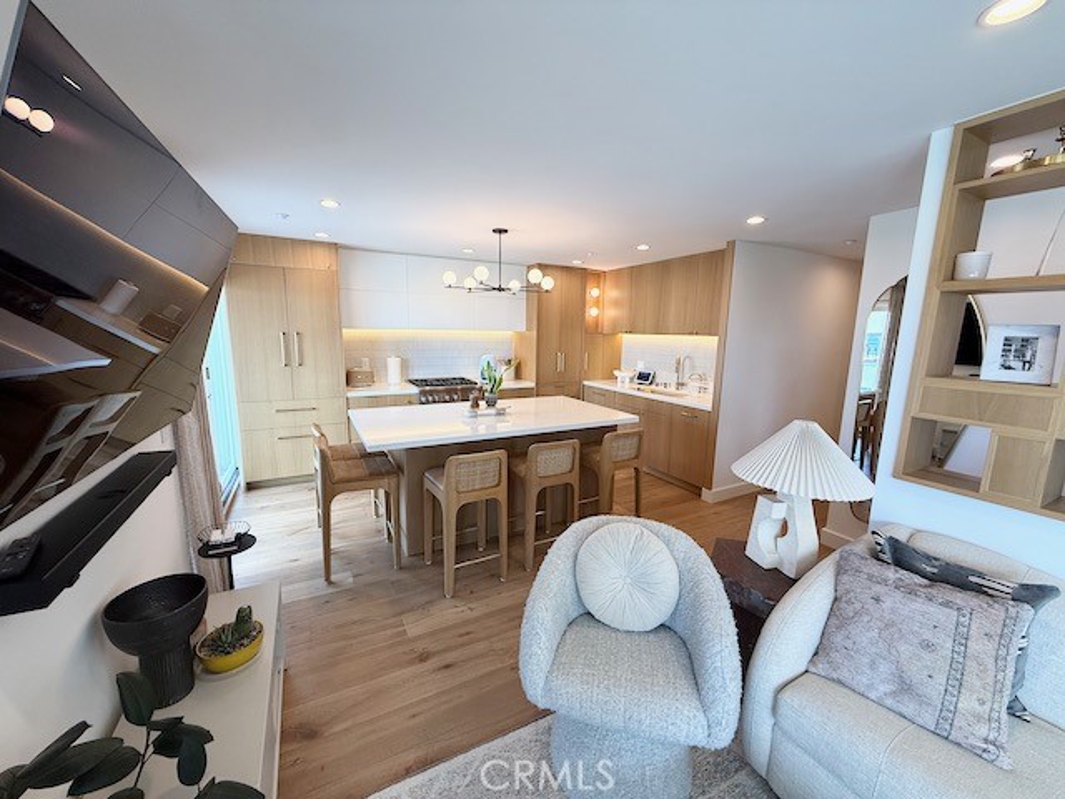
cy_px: 400
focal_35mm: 14
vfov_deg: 85.7
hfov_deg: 102.1
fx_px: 431
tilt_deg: -8.8
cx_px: 532
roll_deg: -1.4
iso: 100
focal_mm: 2.22
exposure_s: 1/120
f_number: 2.2
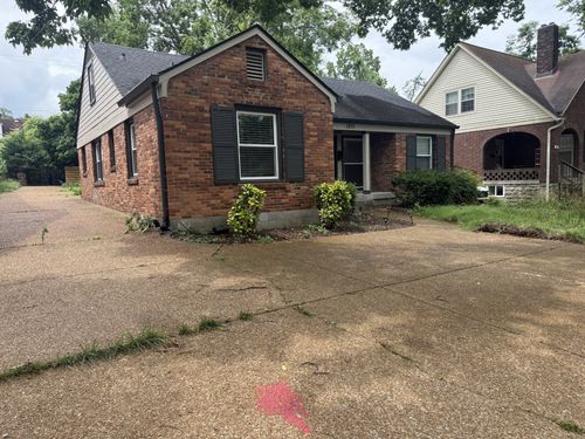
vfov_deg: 56.8
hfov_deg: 71.6
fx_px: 406
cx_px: 292
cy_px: 220
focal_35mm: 24
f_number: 1.78
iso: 100
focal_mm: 6.76
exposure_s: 1/1271
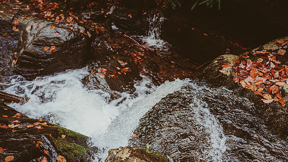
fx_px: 328
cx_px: 168
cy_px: 106
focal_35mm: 43
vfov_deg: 27.5
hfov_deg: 47.2
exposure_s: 1/640
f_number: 3.2
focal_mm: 35
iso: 500
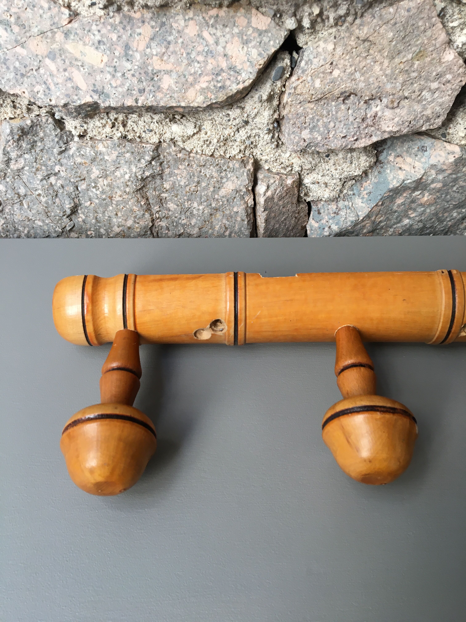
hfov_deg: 48.2
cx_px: 233
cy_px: 311
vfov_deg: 61.7
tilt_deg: -49.1
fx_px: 521
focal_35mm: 29
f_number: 2.2
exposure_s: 1/33
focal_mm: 4.15
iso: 25
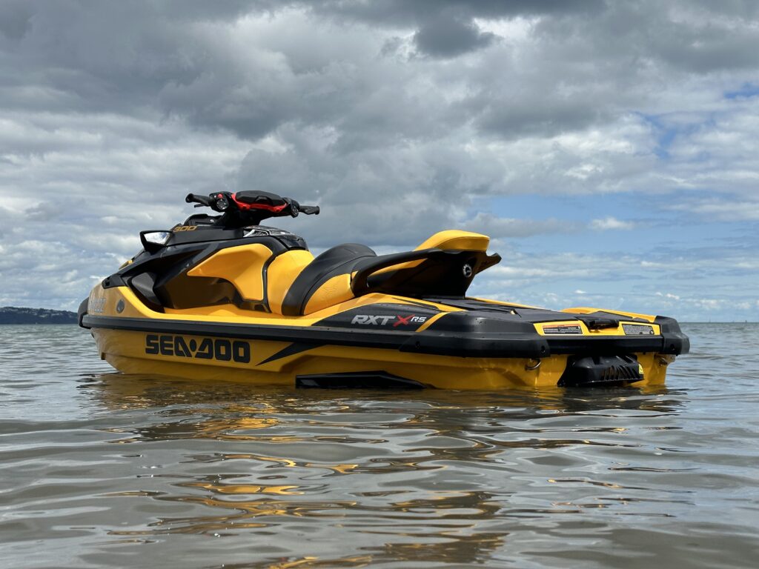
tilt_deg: +1.8
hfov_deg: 39.7
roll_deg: +1.5
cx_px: 380
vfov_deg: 30.3
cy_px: 284
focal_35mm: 48
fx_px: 1052
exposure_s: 1/5263
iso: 64
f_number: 1.78
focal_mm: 6.86
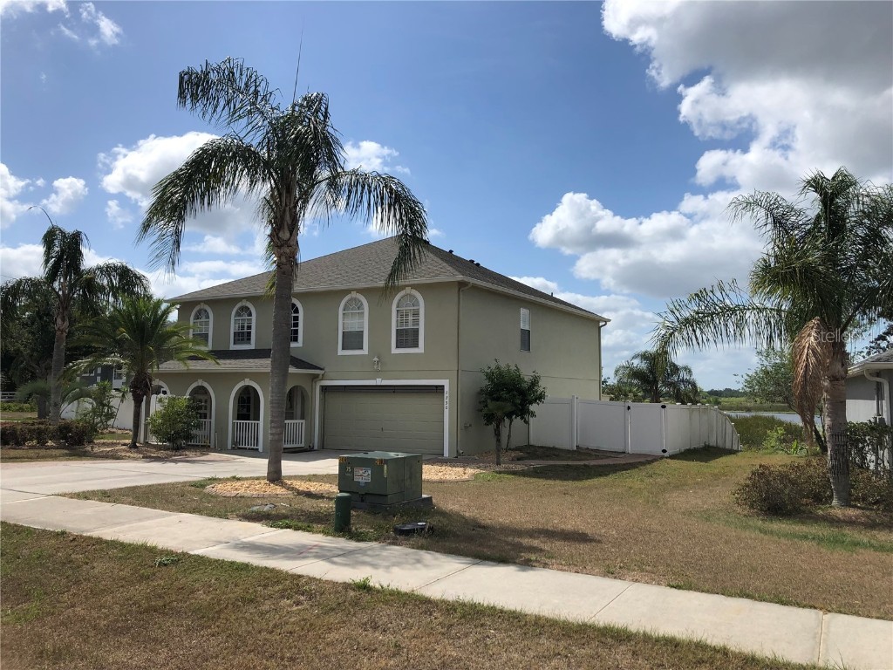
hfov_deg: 63.4
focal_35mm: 28
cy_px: 335
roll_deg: +0.7
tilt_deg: +5.0
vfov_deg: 49.7
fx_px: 722
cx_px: 446
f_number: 1.8
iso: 20
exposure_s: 1/3745
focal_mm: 3.99
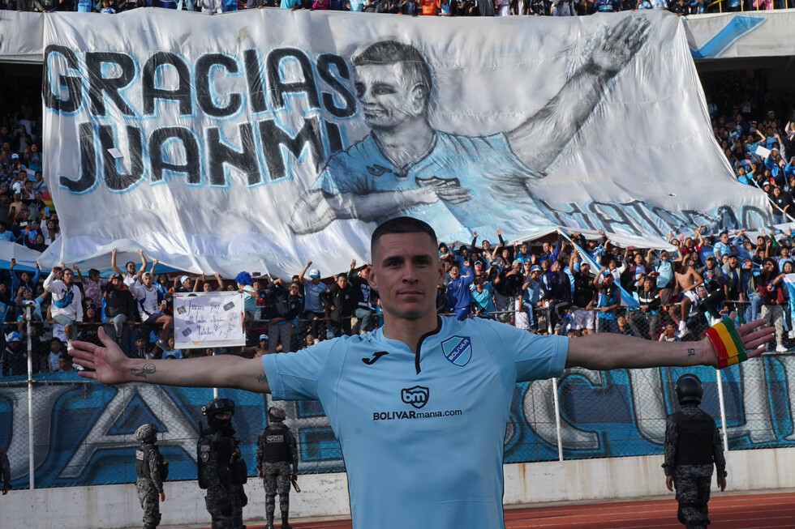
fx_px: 1214
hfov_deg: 36.3
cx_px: 398
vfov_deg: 24.6
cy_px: 264
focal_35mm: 55
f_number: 16
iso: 1250
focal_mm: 37
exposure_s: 1/500
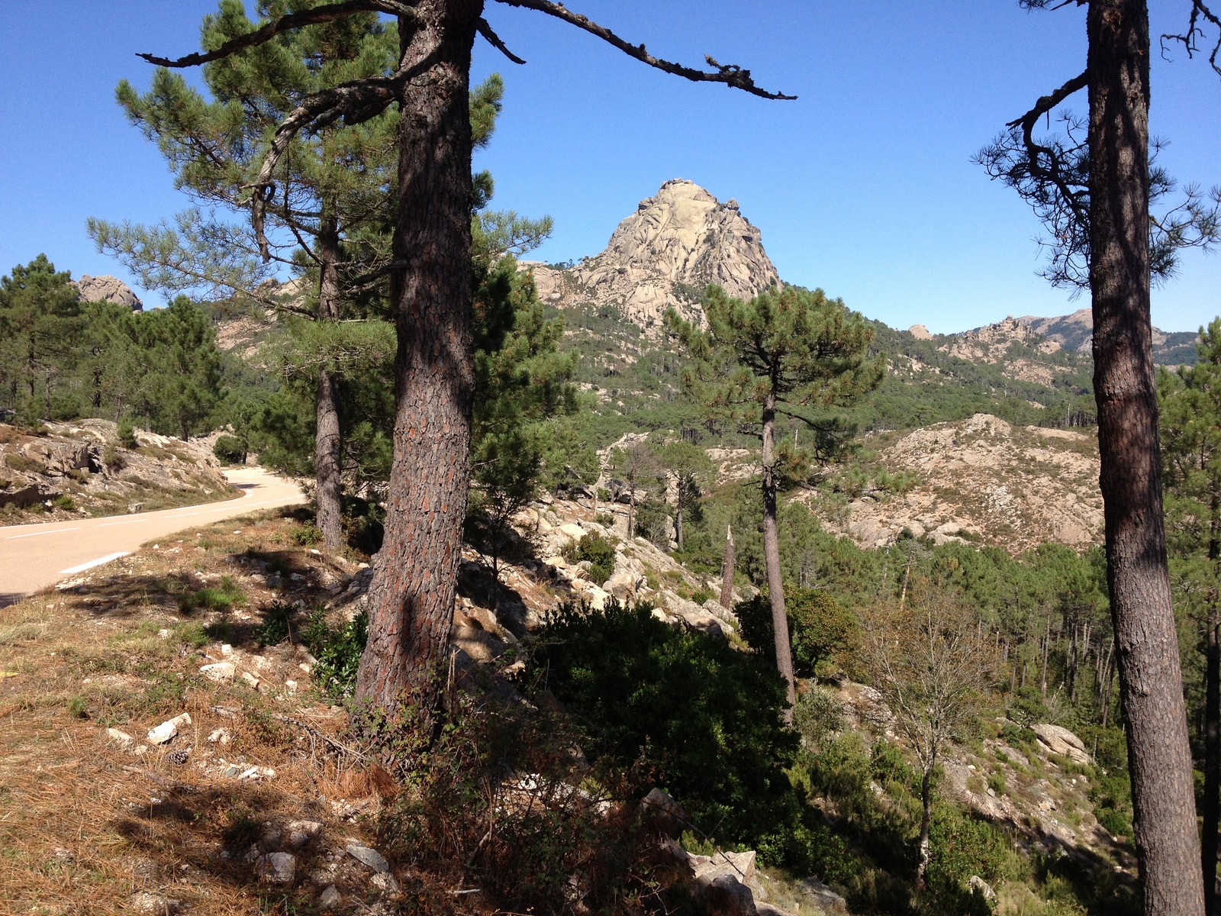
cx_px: 610
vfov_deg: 40.7
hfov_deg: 52.6
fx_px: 1235
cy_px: 458
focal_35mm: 35
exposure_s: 1/1200
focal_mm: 4.28
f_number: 2.4
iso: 64
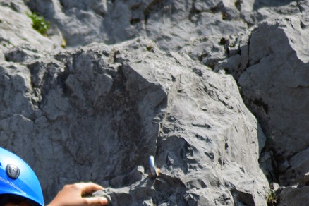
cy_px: 225
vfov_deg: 2.0
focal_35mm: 683
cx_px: -8
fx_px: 5863
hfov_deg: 3.0
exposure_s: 1/1250
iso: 250
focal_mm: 195
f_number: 4.8
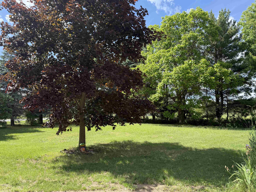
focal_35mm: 24
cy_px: 96
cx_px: 128
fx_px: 177
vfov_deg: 56.8
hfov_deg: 71.6
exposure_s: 1/1855
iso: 100
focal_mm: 6.76
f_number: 1.78
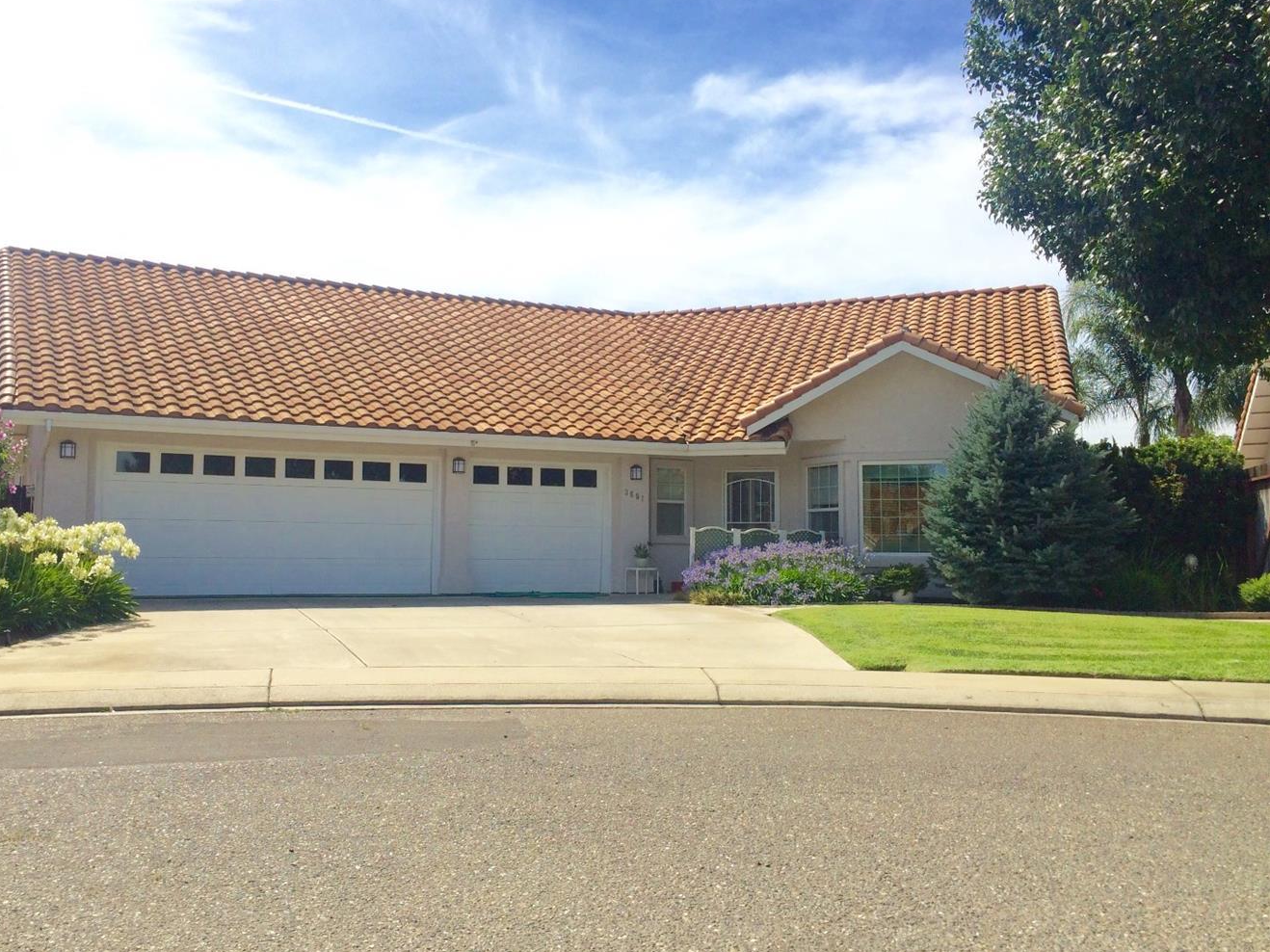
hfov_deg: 55.2
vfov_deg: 42.9
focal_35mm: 33
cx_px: 549
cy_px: 458
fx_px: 1210
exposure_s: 1/2160
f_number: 2.2
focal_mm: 4.15
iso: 32
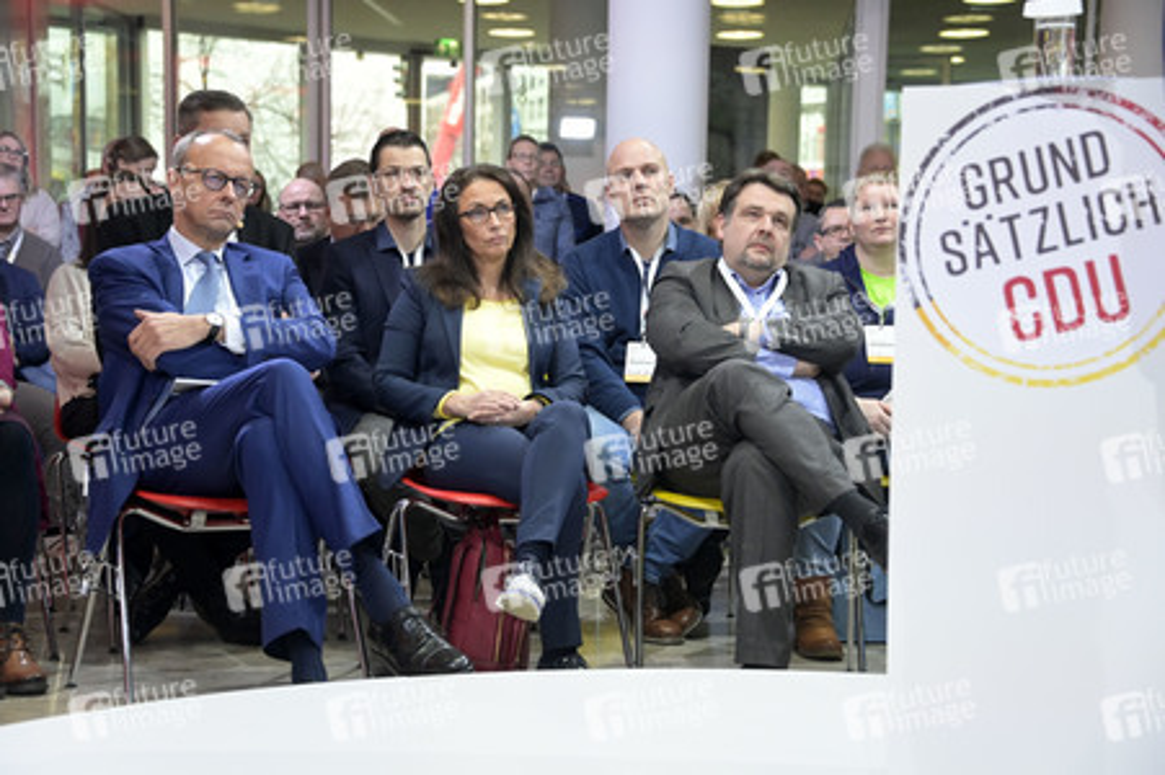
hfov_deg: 26.0
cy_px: 388
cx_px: 582
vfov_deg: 17.5
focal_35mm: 78
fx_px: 2522
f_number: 5
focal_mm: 78
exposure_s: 1/500
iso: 8000
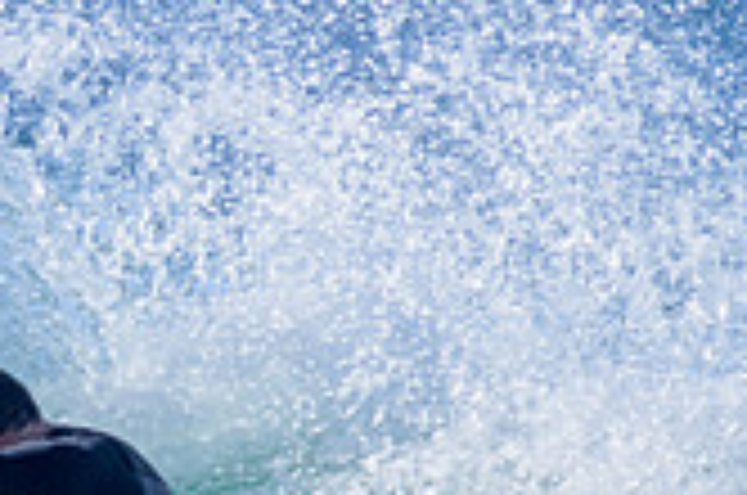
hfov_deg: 0.7
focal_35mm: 3033
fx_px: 62813
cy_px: 633
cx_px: 68
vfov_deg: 0.5
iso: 560
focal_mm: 800
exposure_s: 1/800
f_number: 11
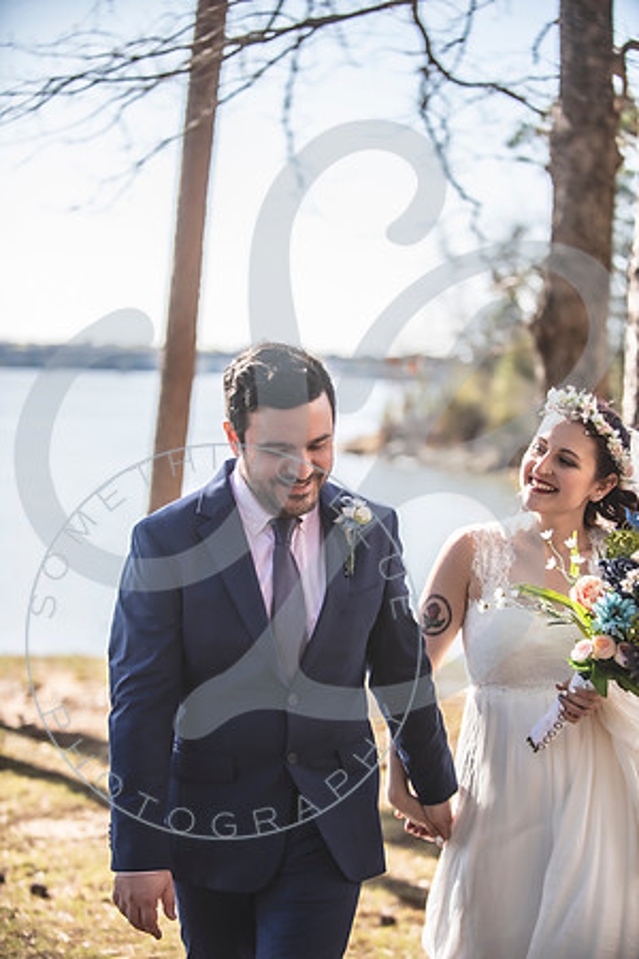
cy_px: 480
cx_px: 320
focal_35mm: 70
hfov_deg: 19.5
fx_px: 1864
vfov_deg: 28.8
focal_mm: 70
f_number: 2.8
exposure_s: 1/640
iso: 100
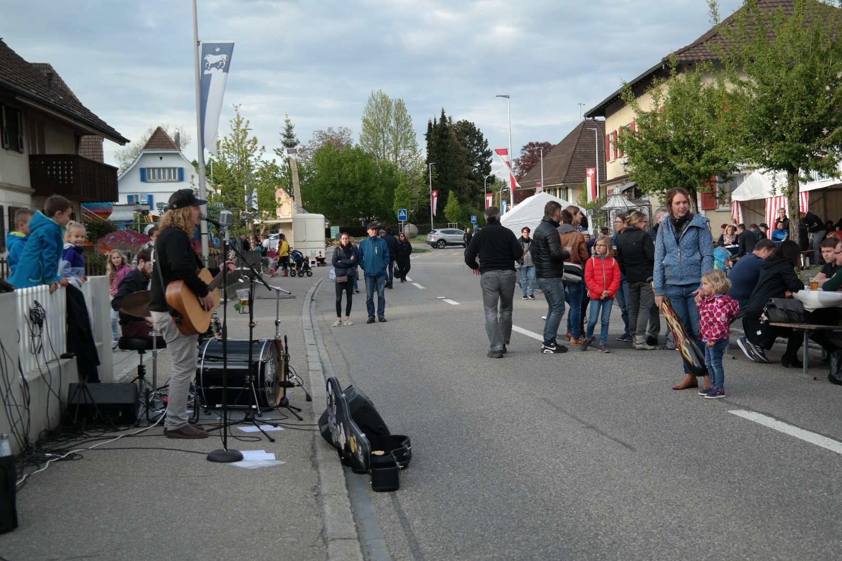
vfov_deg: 27.0
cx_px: 421
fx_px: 1169
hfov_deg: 39.6
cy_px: 280
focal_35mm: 50
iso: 100
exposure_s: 1/125
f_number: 5
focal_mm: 33
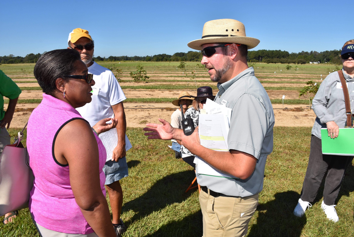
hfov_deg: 67.4
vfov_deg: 48.0
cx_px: 177
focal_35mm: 27
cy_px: 118
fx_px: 266
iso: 200
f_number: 16
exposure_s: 1/250
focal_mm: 18
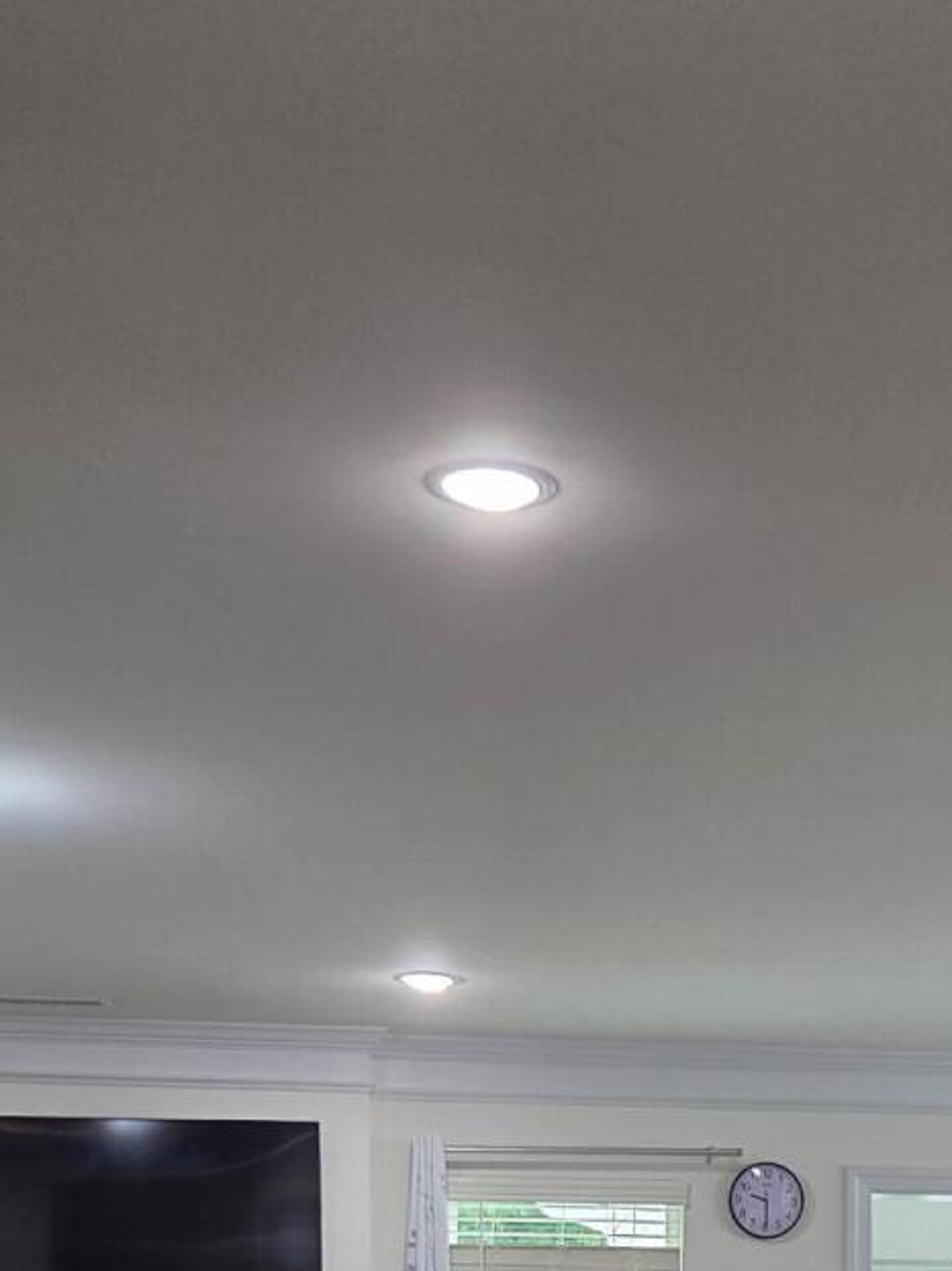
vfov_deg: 23.1
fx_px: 2715
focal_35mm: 74
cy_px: 1692
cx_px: 748
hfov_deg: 19.7
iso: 160
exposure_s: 1/120
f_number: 1.8
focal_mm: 5.4
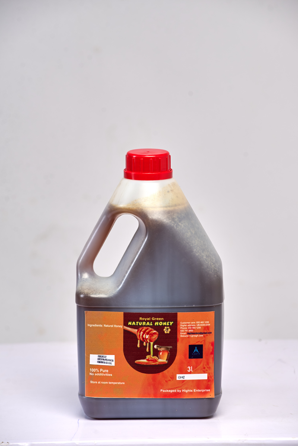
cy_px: 223
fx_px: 1216
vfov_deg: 20.8
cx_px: 149
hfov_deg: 14.0
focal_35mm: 98
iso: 100
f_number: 7.1
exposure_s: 1/100
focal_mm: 98
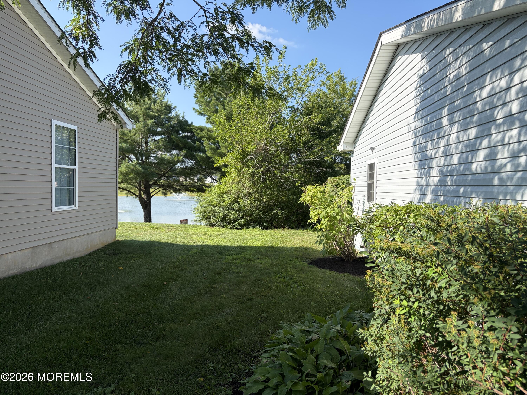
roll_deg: +0.1
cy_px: 198
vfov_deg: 53.1
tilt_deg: -0.8
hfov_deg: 67.3
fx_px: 396
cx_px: 264
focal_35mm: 26
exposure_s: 1/1550
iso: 50
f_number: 1.6
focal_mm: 5.96
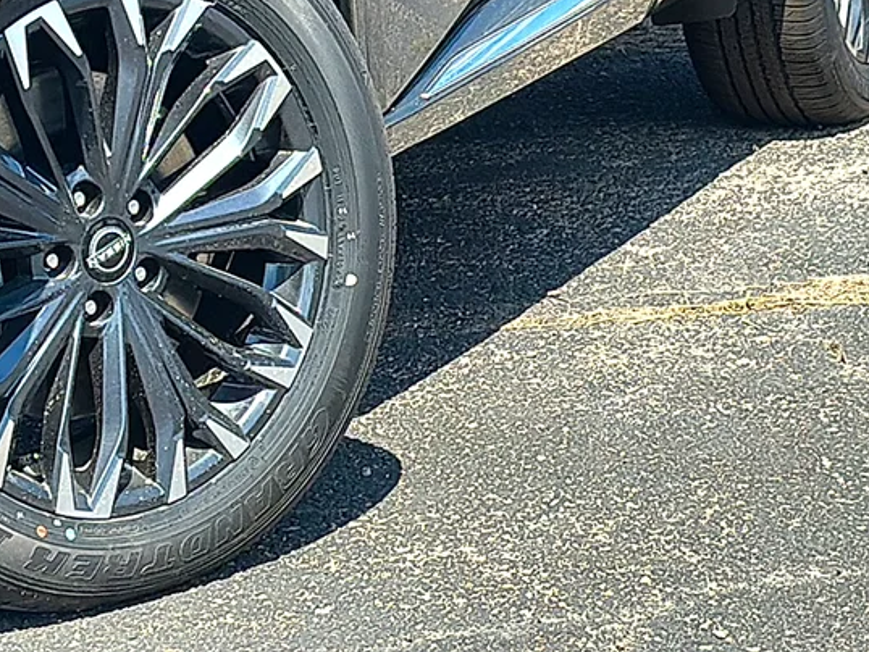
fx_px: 3265
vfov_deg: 11.4
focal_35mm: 130
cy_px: 238
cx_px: 394
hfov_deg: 15.2
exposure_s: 1/3390
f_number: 1.78
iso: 100
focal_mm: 6.86
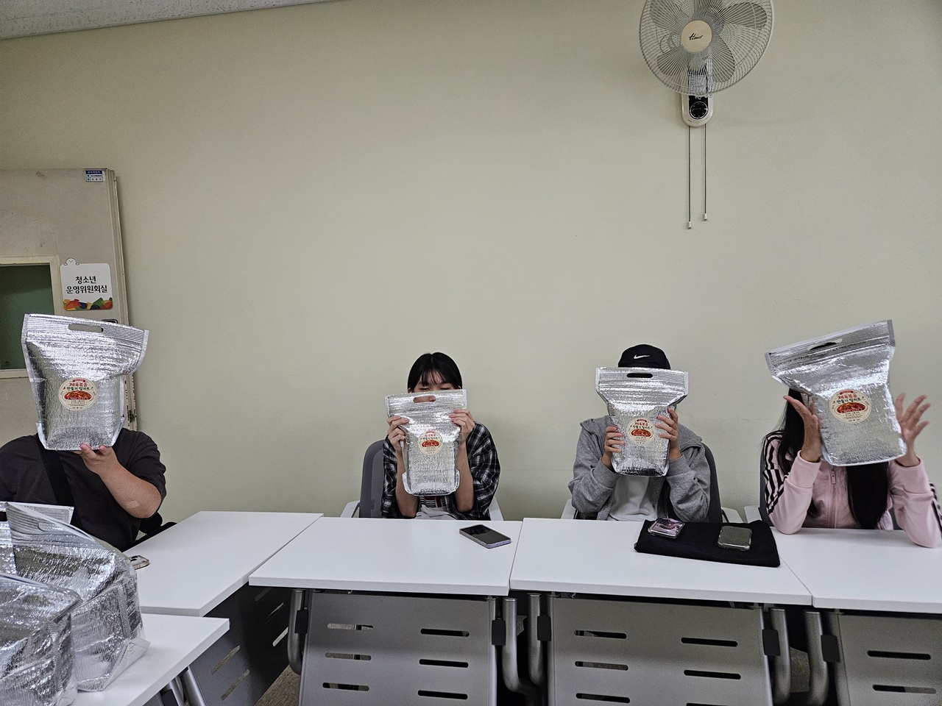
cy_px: 353
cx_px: 471
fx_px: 626
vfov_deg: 58.9
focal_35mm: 23
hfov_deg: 73.9
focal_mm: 5.4
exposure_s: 1/359
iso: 500
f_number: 1.8
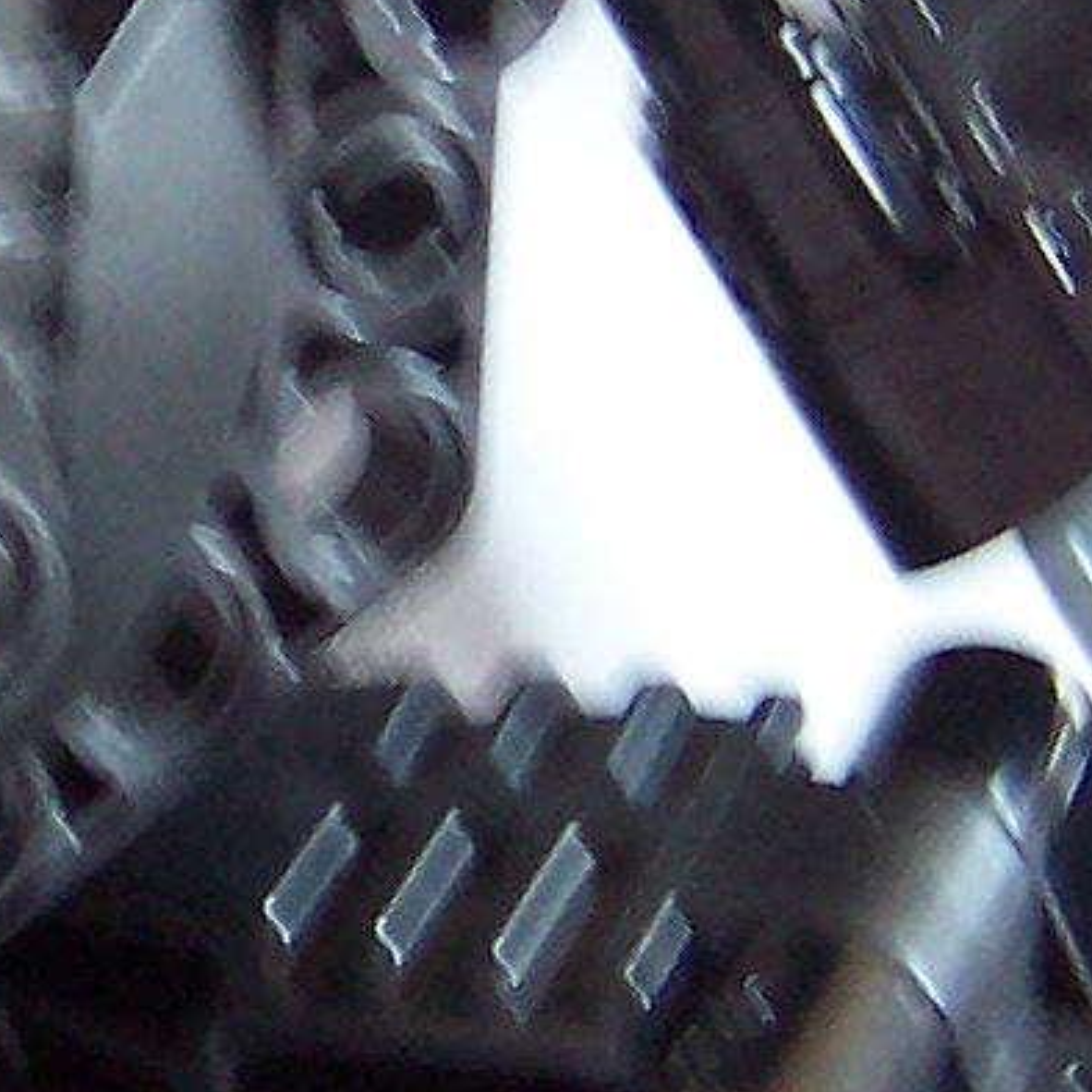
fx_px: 5853
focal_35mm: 164
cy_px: 80
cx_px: -105
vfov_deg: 10.6
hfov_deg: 10.5
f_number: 2.8
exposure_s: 1/10
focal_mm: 5.6
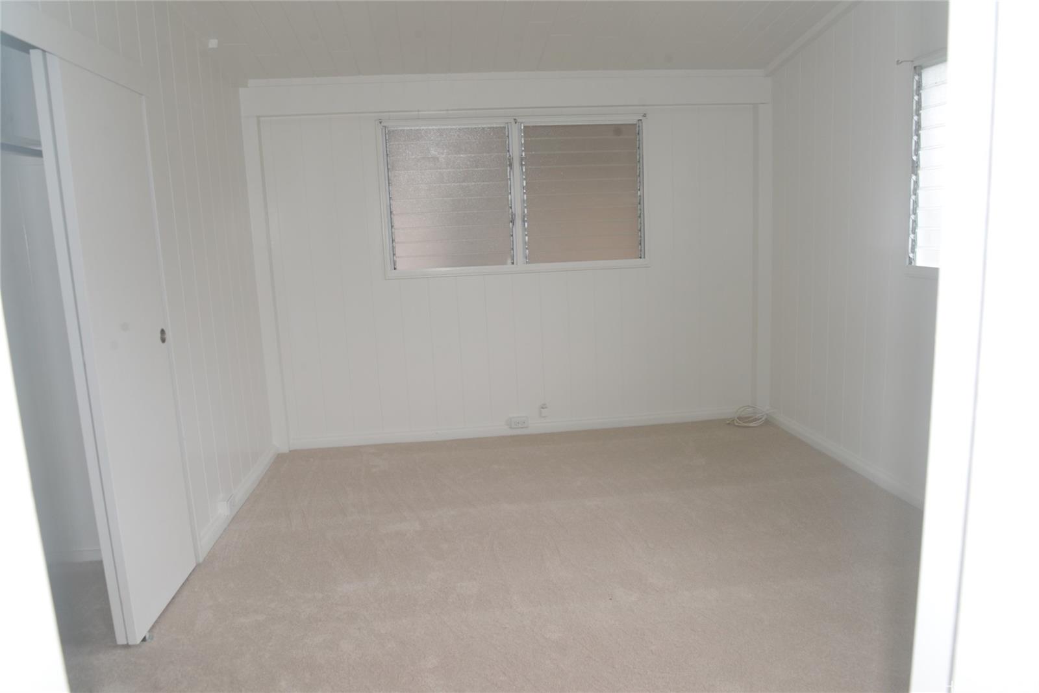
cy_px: 346
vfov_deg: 53.1
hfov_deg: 73.7
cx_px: 520
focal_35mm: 24
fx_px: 693
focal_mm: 24
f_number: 7.1
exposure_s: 1/30
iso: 640
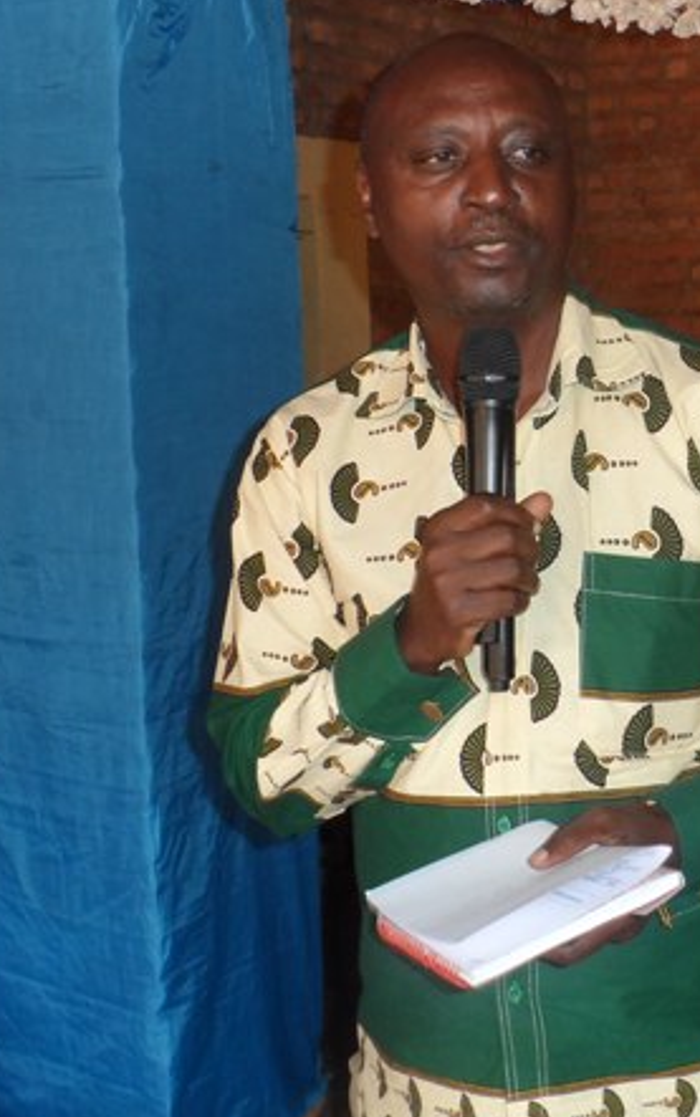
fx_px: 1401
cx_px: 612
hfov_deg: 27.2
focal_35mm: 46
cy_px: 460
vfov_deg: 43.3
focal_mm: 4
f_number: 3.2
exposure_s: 1/30
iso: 100
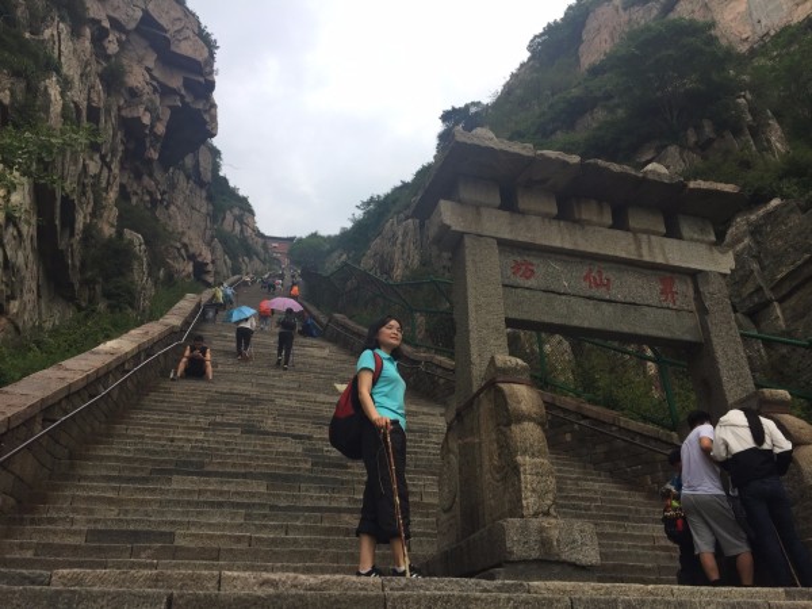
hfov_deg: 61.7
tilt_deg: +29.0
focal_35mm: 29
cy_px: 304
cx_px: 406
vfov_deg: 48.2
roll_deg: -0.3
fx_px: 680
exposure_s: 1/50
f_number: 2.2
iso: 32
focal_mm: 4.15
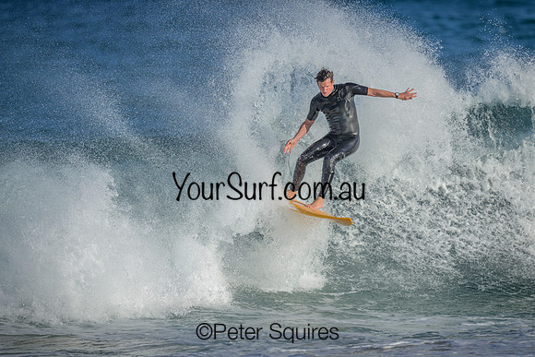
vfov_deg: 1.7
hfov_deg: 2.6
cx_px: 268
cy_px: 178
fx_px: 11891
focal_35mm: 800
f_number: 6.3
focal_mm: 800
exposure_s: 1/2000
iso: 320
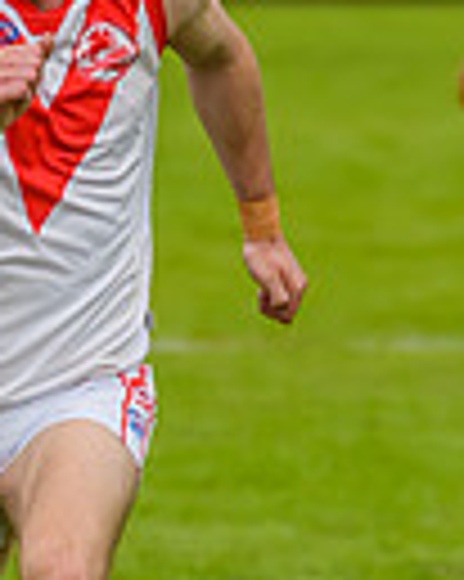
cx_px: 166
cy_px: 264
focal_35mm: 2117
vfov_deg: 0.9
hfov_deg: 0.7
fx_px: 36383
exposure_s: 1/2000
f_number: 8
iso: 800
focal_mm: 420
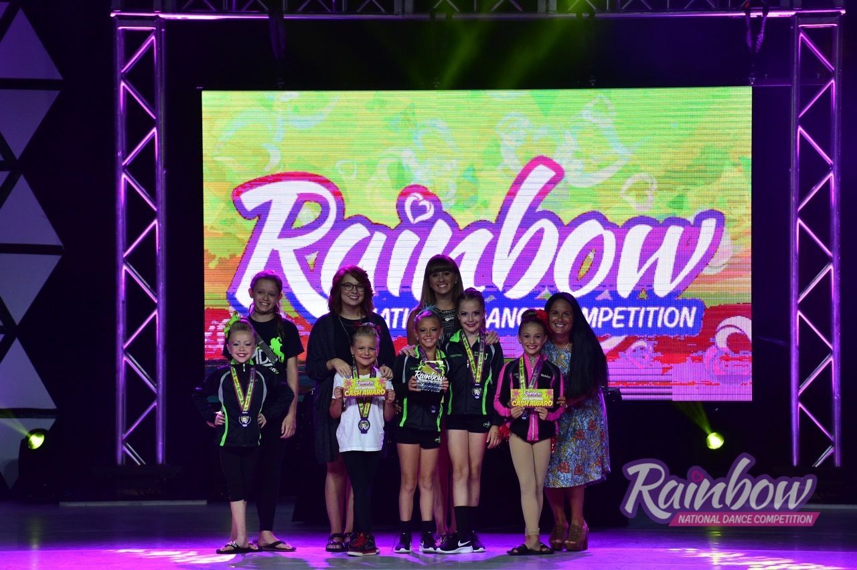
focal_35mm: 200
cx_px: 428
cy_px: 285
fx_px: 4758
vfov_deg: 6.9
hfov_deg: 10.3
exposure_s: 1/800
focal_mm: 200
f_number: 3.2
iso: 4000
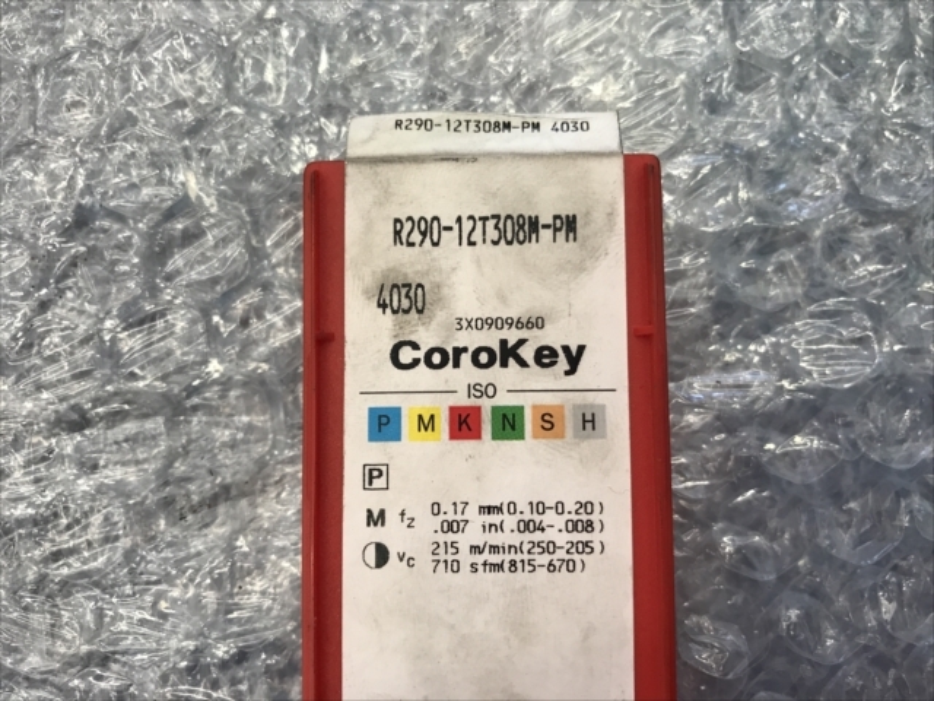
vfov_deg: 49.7
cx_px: 467
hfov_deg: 63.4
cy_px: 350
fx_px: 755
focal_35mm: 28
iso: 25
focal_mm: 3.99
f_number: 1.8
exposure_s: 1/40
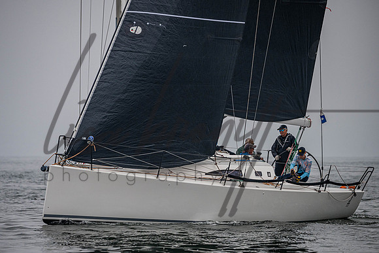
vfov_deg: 3.8
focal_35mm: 358
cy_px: 129
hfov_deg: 5.8
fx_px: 3770
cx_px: 177
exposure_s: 1/5000
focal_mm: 300
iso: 400
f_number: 5.6
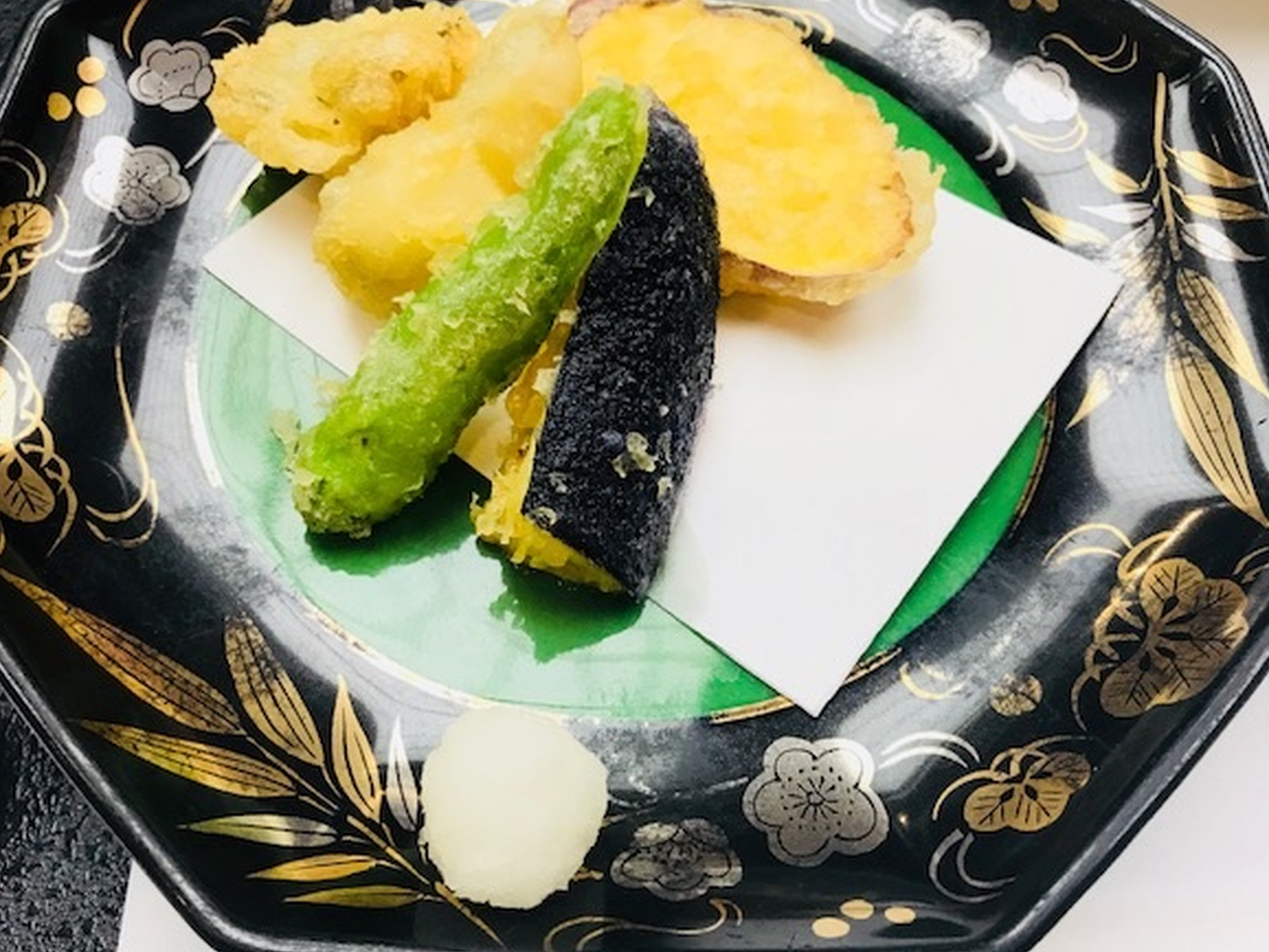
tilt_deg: -61.0
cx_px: 641
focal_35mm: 31
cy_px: 428
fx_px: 1137
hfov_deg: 58.3
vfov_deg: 45.4
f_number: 1.8
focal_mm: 3.99
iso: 32
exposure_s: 1/40
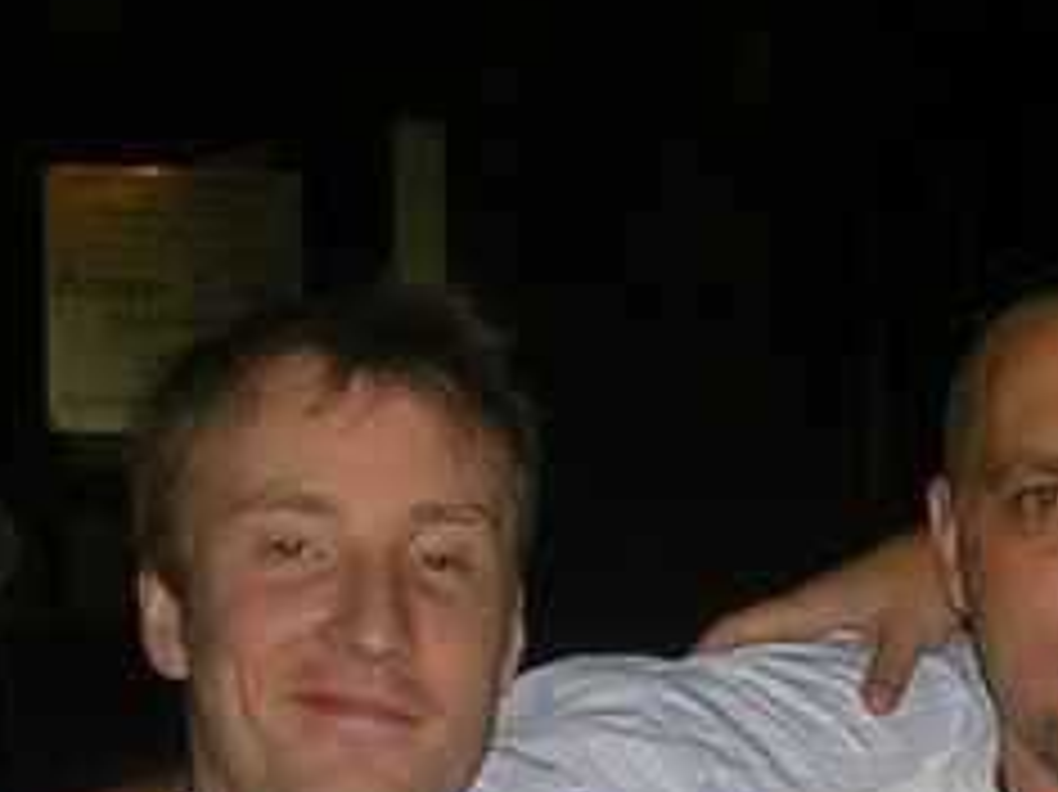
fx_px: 3849
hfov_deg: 15.3
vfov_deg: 11.6
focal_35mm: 126
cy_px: 806
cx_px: 1153
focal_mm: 5.8
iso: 50
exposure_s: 1/60.1
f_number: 2.8
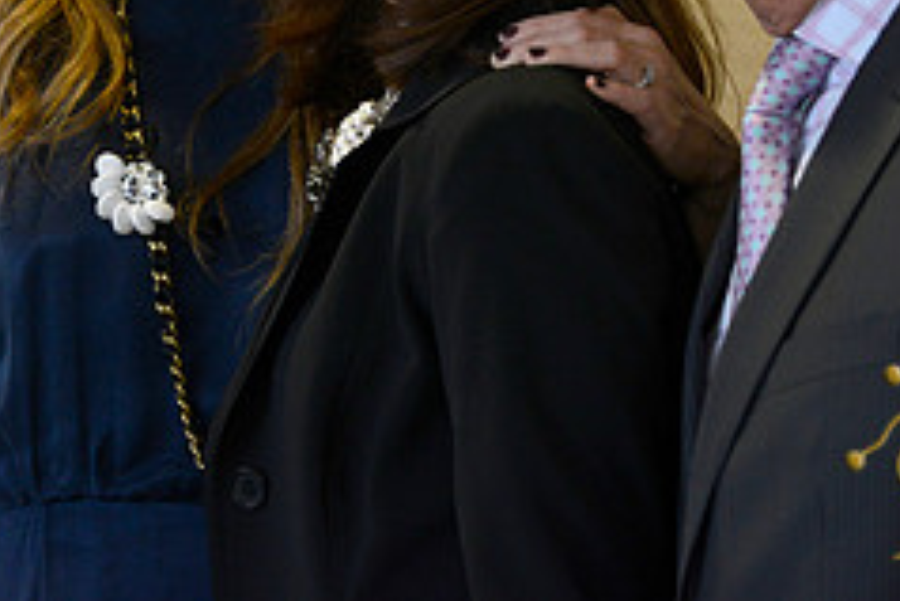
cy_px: -123
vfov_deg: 5.5
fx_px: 6229
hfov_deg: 8.3
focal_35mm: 249
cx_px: 291
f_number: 3.2
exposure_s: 1/100
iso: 1250
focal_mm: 102
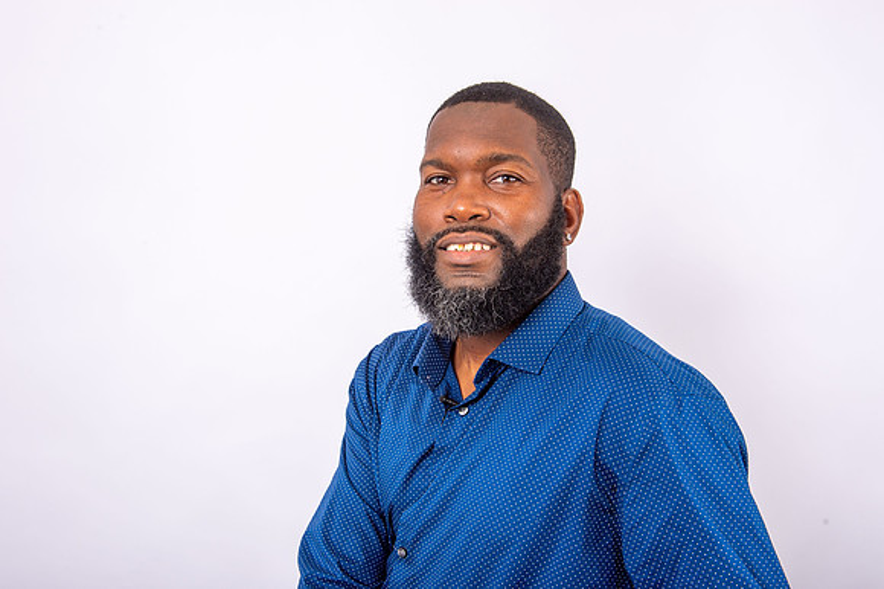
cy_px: 294
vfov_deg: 33.4
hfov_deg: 48.5
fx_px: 982
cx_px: 442
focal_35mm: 40
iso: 125
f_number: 9
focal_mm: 40
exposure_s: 1/250
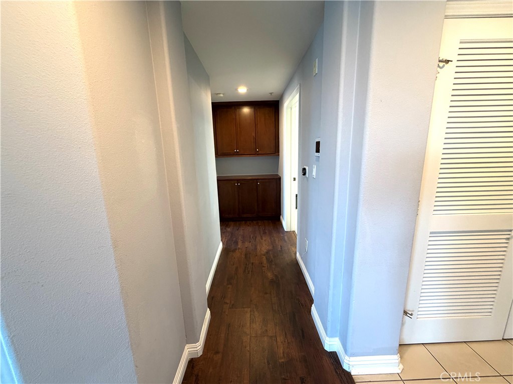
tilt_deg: -11.3
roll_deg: +2.1
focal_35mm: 14
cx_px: 256
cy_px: 192
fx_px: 207
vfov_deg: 85.7
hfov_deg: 102.1
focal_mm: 2.22
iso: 200
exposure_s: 1/60
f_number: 2.2
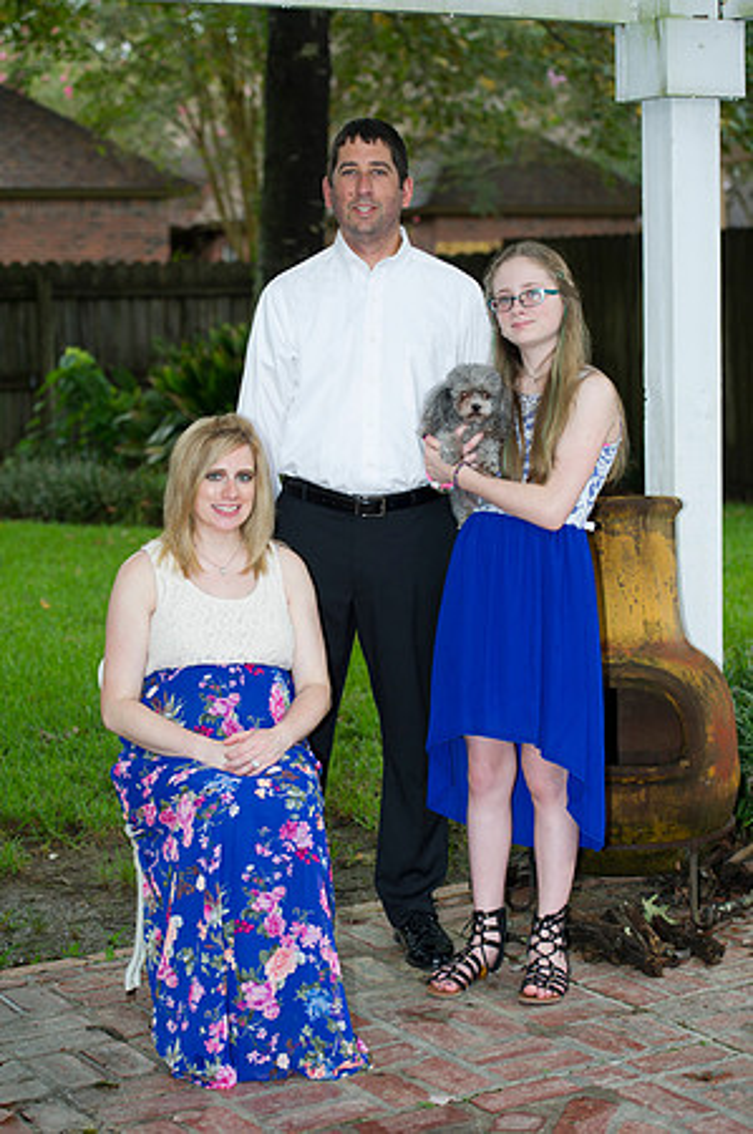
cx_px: 376
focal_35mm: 70
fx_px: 2201
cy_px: 567
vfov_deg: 28.9
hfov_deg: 19.4
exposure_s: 1/200
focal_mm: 70
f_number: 3.5
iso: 640
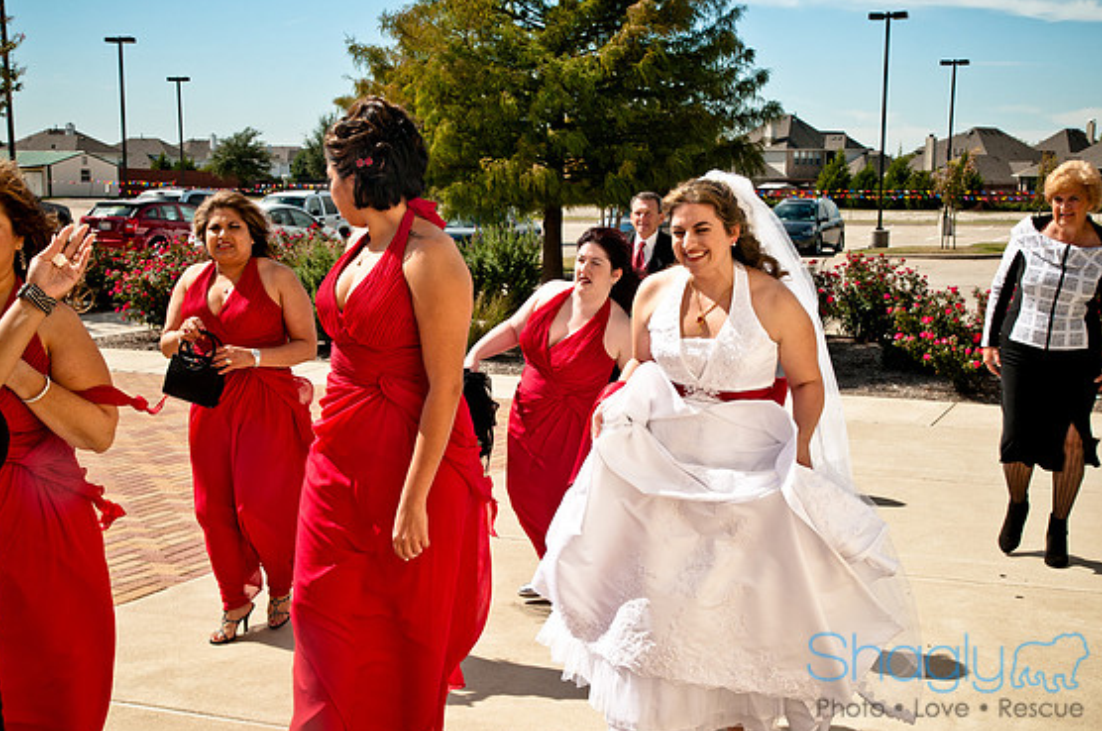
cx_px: 549
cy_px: 377
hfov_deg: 40.8
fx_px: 1483
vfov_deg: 27.7
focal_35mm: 49
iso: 400
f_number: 11
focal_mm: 31
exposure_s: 1/500
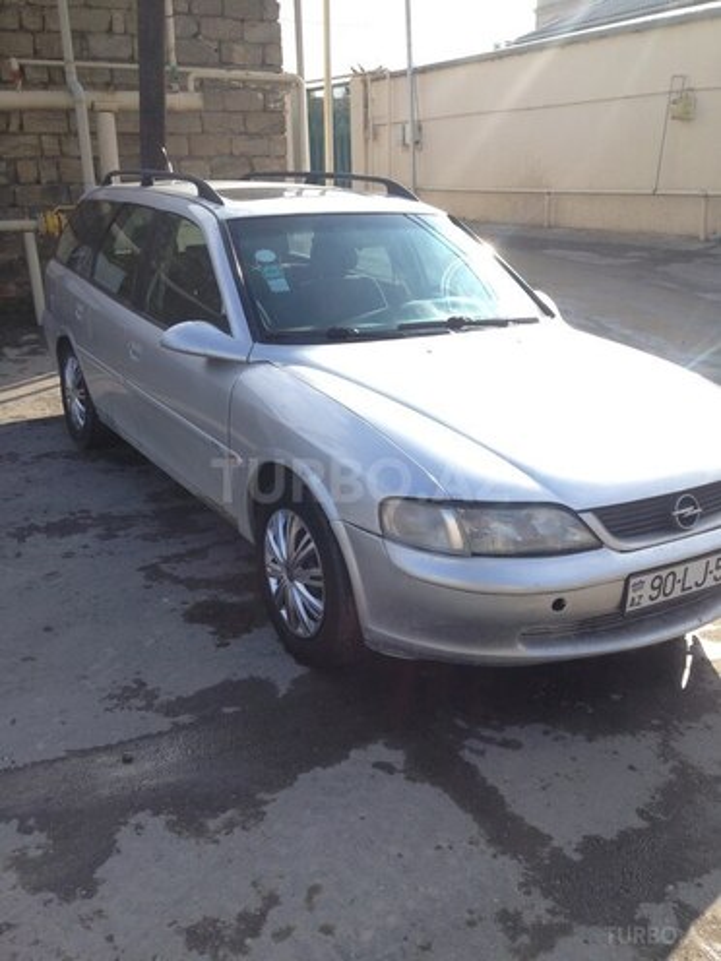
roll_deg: +1.7
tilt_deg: -21.0
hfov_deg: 42.9
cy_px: 480
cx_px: 360
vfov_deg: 55.4
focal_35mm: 33
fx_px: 916
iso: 50
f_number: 2.4
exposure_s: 1/678
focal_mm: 4.12
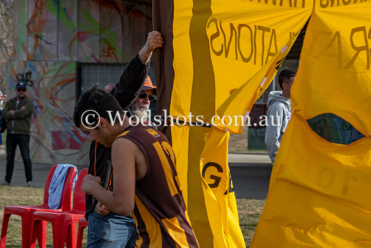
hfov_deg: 11.5
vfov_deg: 7.7
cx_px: 153
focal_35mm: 178
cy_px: 108
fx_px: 1837
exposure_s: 1/1000
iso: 100
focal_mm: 70
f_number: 3.5
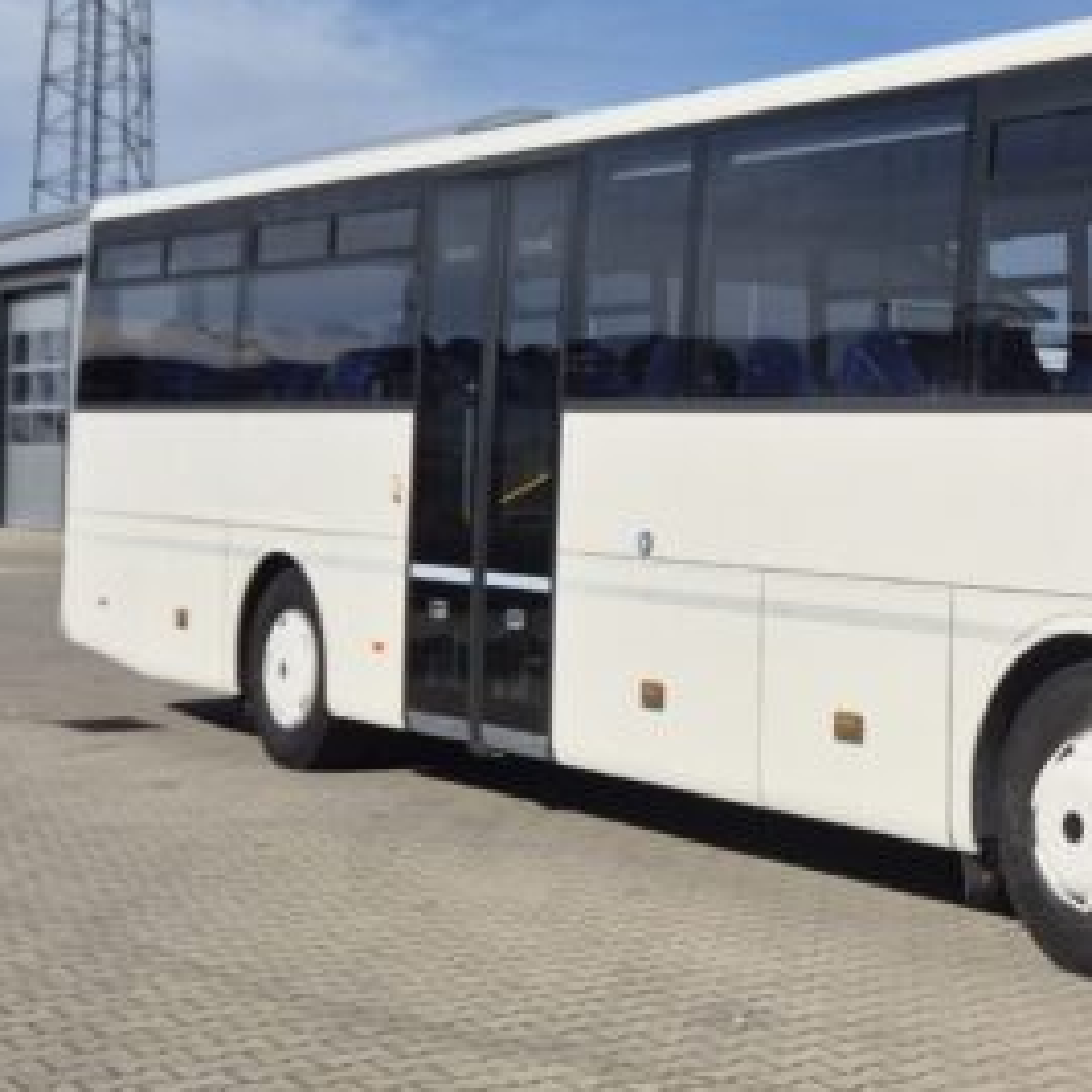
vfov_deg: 28.1
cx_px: 1239
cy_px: 458
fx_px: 2177
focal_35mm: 61
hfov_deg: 25.8
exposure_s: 1/3376
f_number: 1.8
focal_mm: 5.4
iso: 25
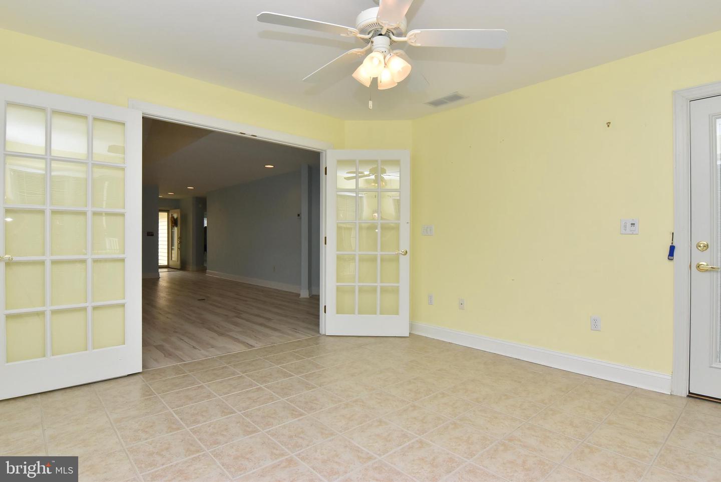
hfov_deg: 90.0
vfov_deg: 67.5
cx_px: 360
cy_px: 241
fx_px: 361
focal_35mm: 18
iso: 800
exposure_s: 1/200
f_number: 13
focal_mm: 12
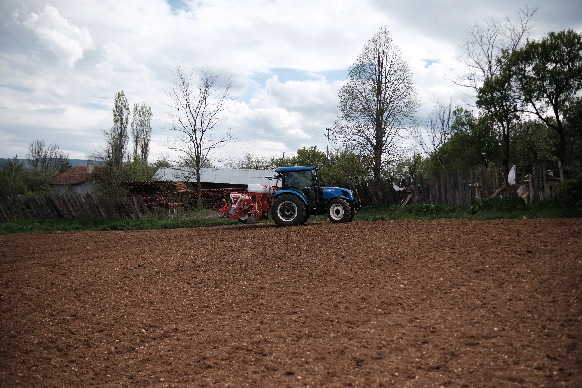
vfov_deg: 37.9
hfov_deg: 54.4
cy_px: 194
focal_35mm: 35
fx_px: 566
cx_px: 291
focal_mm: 23
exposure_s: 1/4000
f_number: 1.8
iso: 160
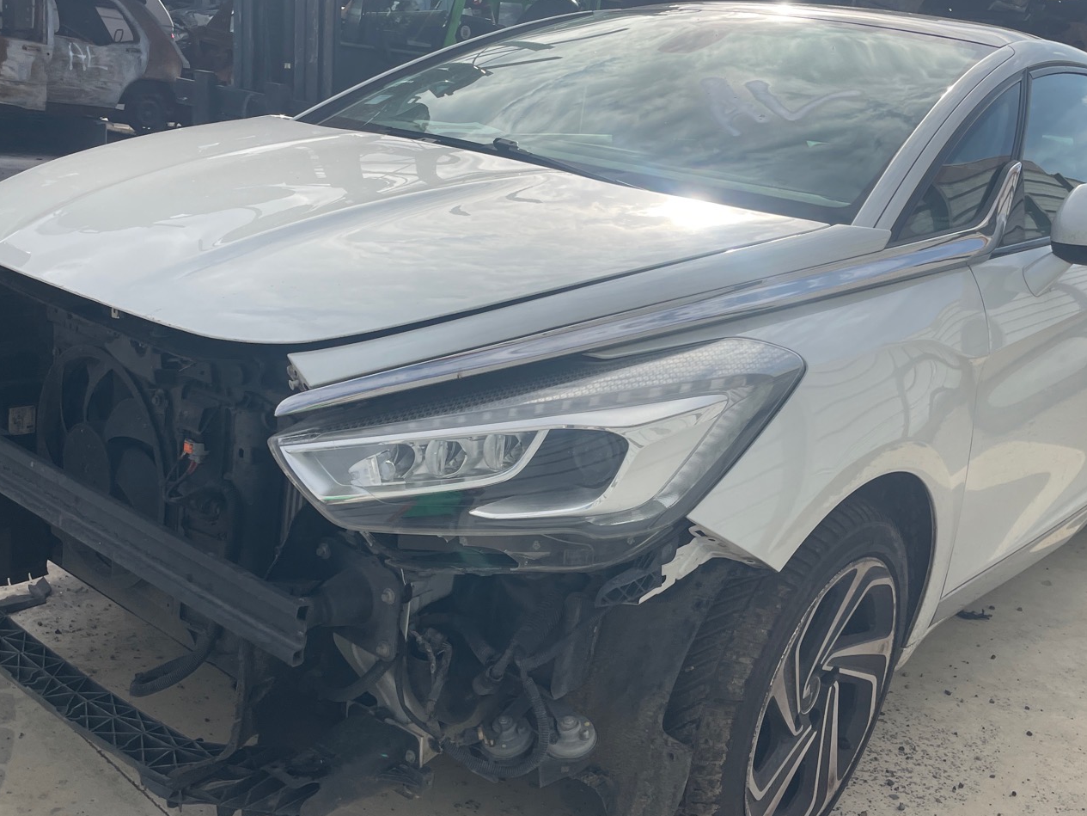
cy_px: 398
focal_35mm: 37
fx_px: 1162
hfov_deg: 50.1
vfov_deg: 38.7
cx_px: 571
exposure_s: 1/3861
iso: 32
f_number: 1.6
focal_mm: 4.2
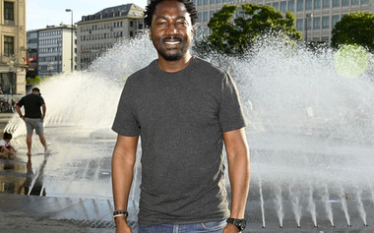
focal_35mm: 52
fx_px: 530
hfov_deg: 38.8
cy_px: 120
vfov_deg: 24.8
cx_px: 215
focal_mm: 43
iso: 200
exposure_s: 1/160
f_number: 9
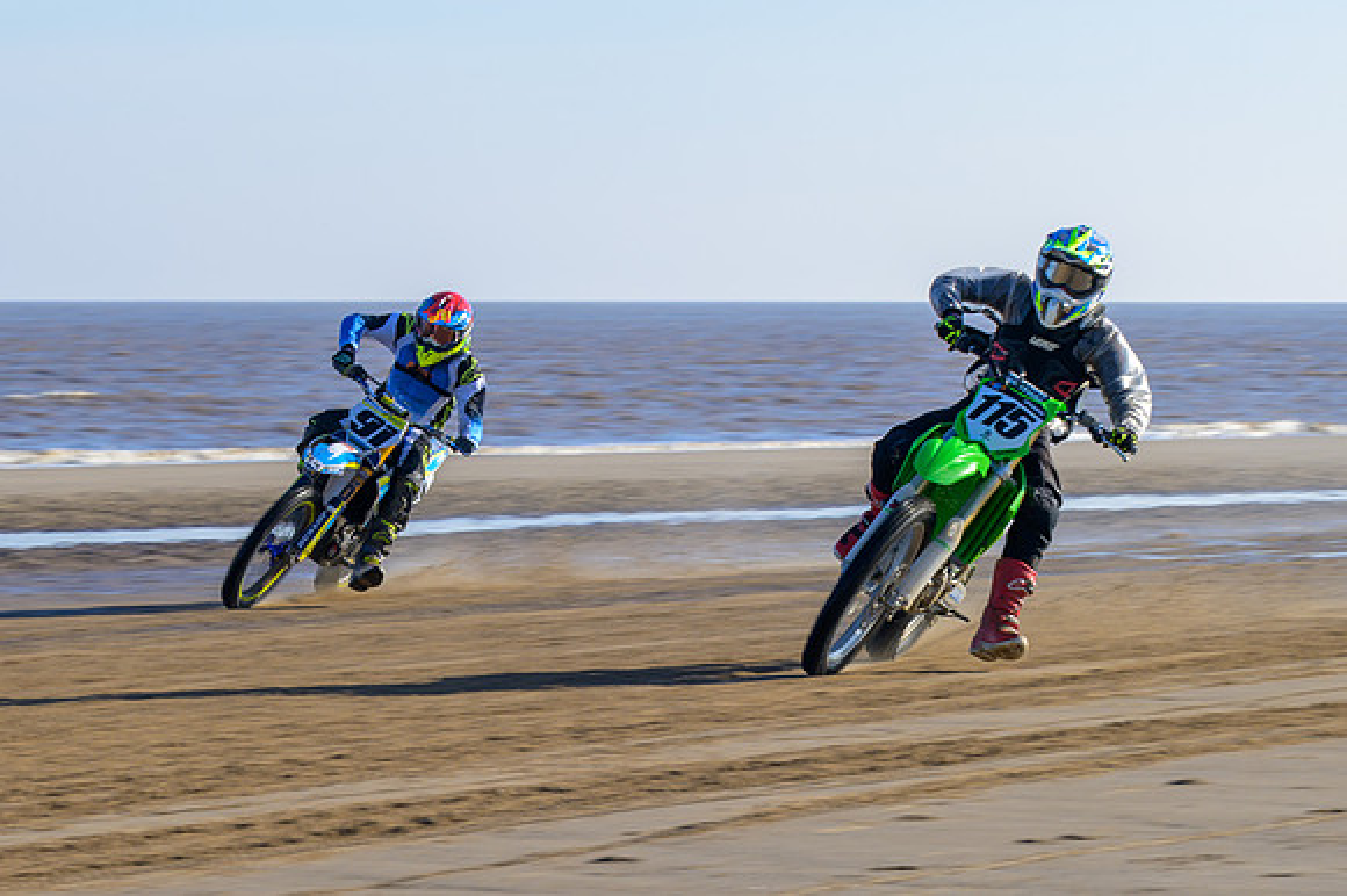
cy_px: 671
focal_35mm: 191
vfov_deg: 7.2
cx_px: 750
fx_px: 7156
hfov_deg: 10.8
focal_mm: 79
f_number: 8
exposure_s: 1/160
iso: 64
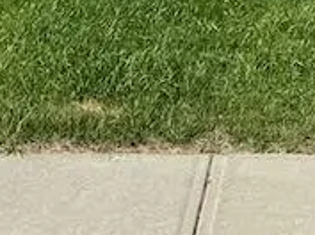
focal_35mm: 174
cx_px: 281
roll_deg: -0.6
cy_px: -422
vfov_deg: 7.6
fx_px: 1580
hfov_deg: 11.3
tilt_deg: +5.9
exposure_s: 1/6410
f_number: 1.78
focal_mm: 6.76
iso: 80
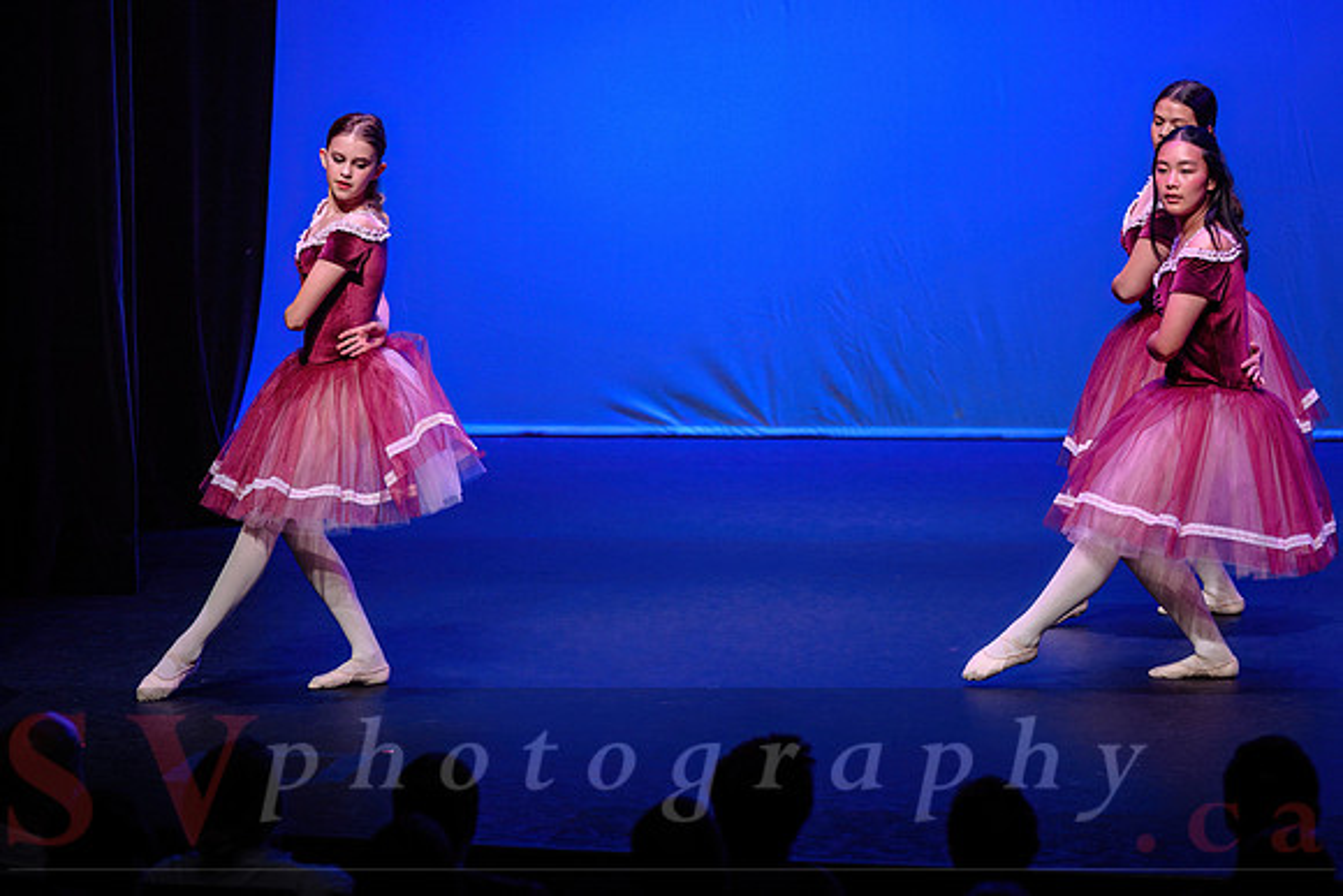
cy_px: 329
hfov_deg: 12.7
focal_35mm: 162
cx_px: 691
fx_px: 6053
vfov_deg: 8.5
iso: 1250
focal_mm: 125
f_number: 2.8
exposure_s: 1/400
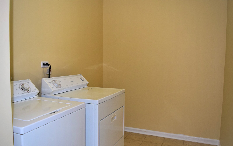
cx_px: 116
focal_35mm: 31
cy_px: 78
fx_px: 197
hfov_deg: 61.2
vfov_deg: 40.6
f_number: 4.5
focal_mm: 20
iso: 800
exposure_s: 1/80
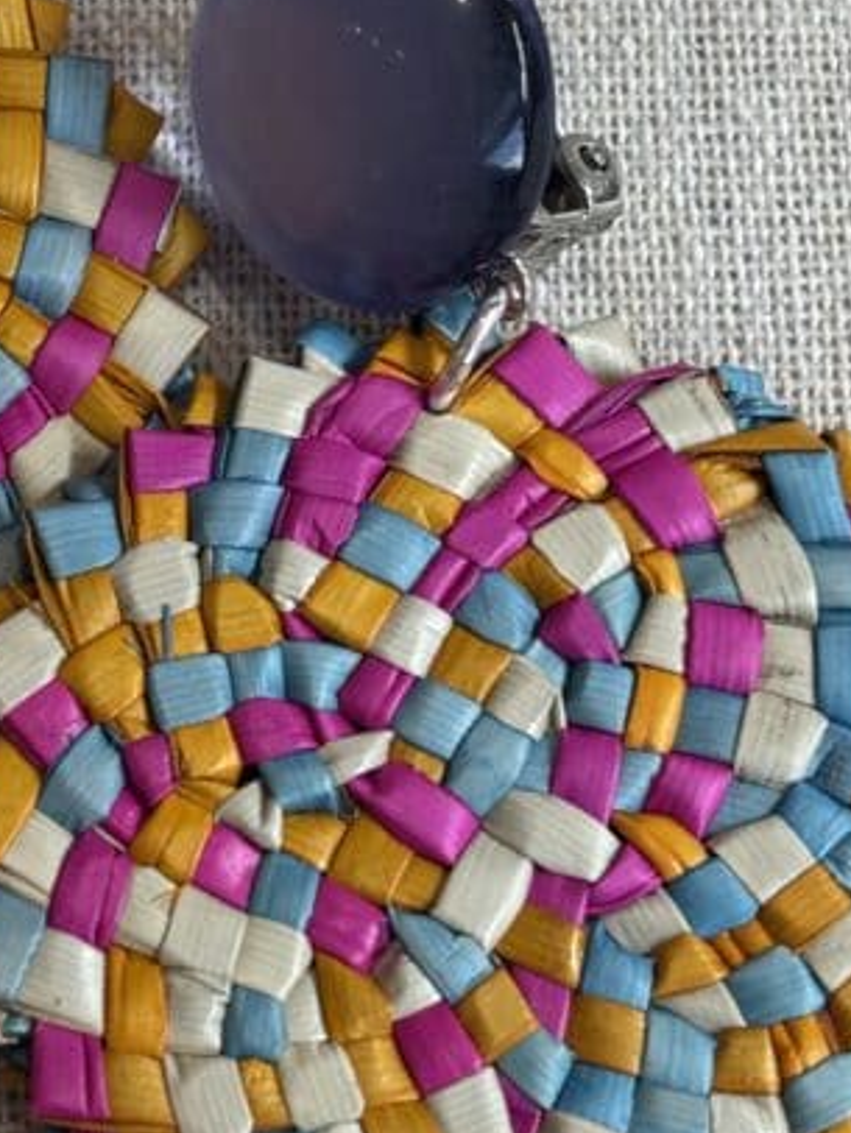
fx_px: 4290
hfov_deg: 11.2
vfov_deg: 15.0
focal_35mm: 131
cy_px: 340
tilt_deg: -66.8
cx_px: 47
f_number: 1.6
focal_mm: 5.96
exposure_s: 1/153
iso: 25
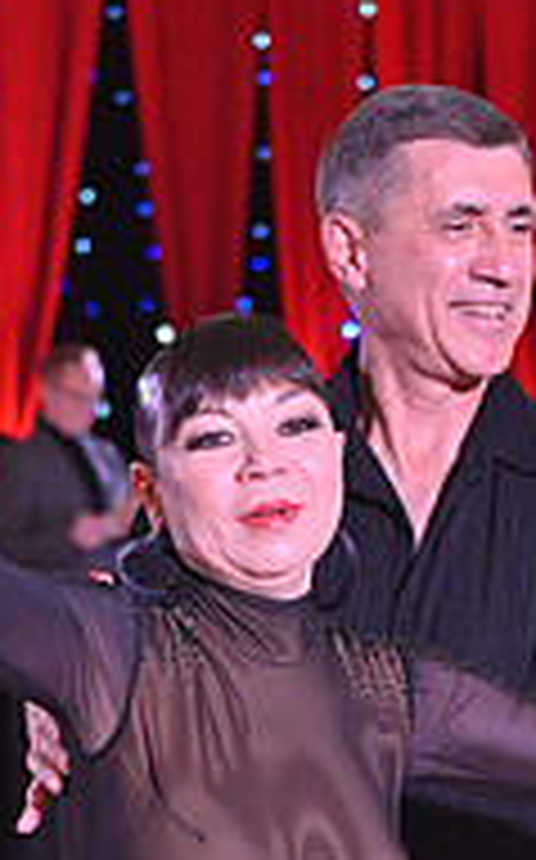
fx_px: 5083
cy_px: 1175
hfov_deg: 6.0
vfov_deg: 9.5
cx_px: 169
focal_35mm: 217
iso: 3200
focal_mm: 70
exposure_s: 1/320
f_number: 5
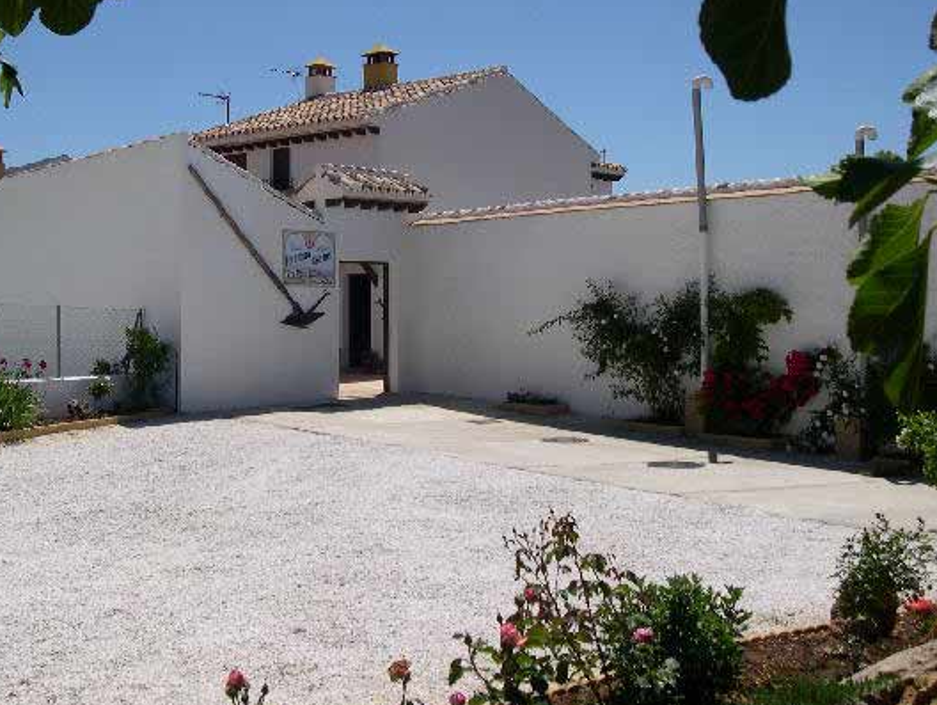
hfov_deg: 41.0
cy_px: 305
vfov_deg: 31.5
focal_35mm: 46
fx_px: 1246
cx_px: 372
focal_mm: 8
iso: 100
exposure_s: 1/378
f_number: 7.6
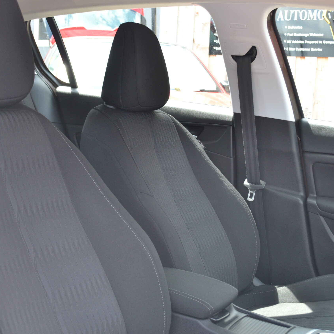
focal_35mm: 56
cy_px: 167
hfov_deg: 30.7
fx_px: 607
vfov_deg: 30.7
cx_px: 142
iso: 400
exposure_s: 1/100
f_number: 5
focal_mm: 29
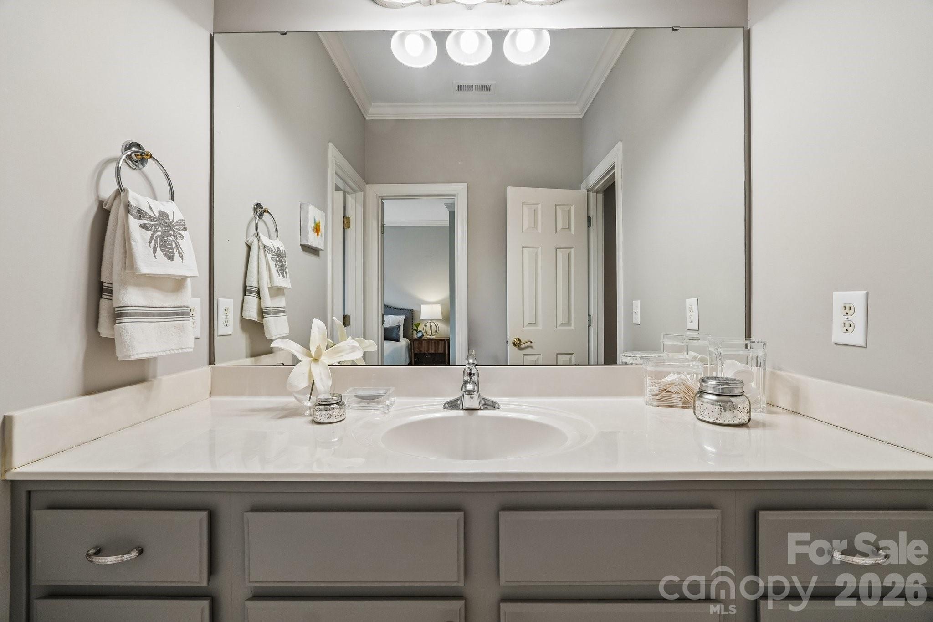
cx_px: 466
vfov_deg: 77.3
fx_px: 389
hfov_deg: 100.4
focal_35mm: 15
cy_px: 311
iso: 400
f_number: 8
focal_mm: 10
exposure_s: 1/10
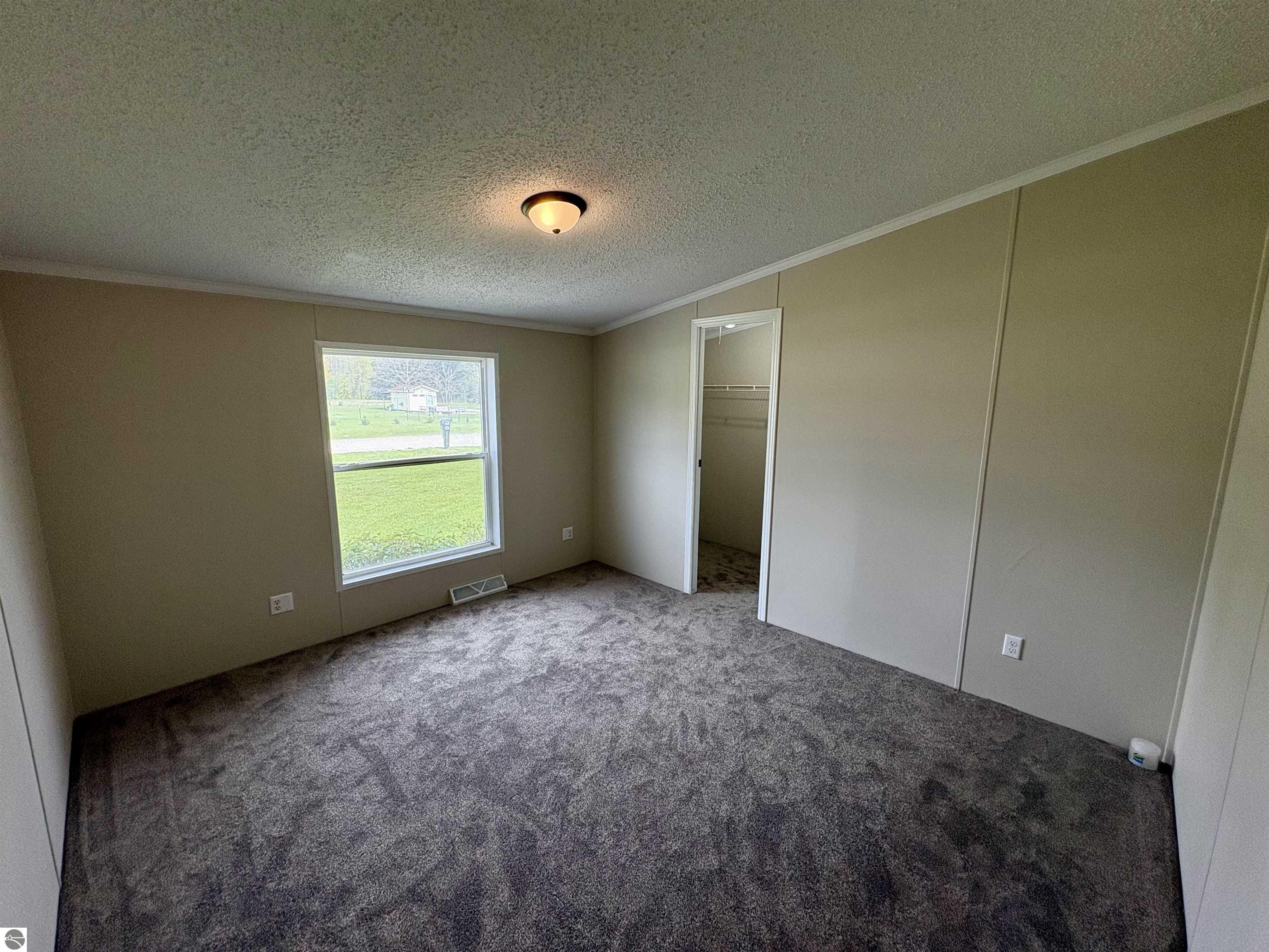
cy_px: 476
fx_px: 513
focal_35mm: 14
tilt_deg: -8.5
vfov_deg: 85.7
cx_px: 634
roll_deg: -0.8
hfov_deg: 102.1
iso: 100
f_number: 2.2
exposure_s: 1/134
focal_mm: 2.22
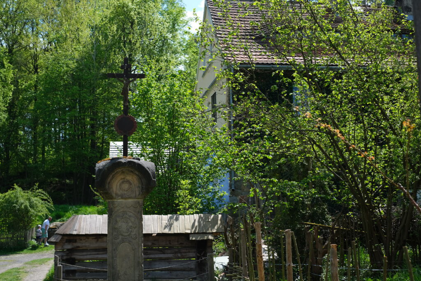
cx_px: 210
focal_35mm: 53
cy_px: 140
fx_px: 620
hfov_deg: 37.5
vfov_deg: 25.5
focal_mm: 35
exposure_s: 1/600
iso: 160
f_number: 4.5
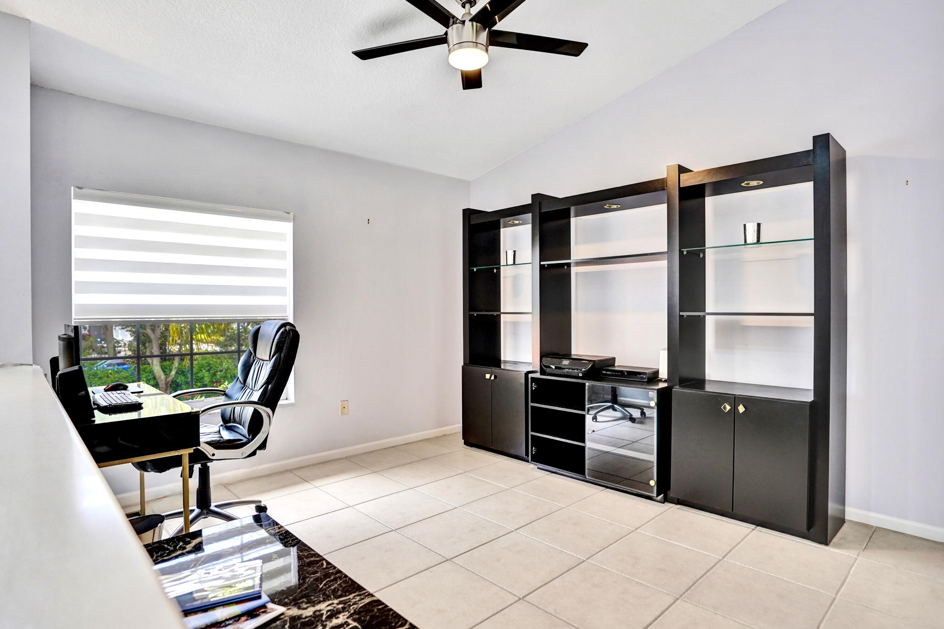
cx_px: 472
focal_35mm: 17
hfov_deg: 93.3
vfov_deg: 70.4
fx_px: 446
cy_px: 314
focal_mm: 17
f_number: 2.8
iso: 800
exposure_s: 1/400
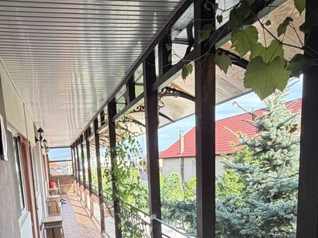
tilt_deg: -10.6
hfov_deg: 52.4
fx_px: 321
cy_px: 222
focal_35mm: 35
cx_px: 132
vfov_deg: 37.5
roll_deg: +2.7
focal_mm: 2.22
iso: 64
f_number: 2.2
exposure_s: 1/121
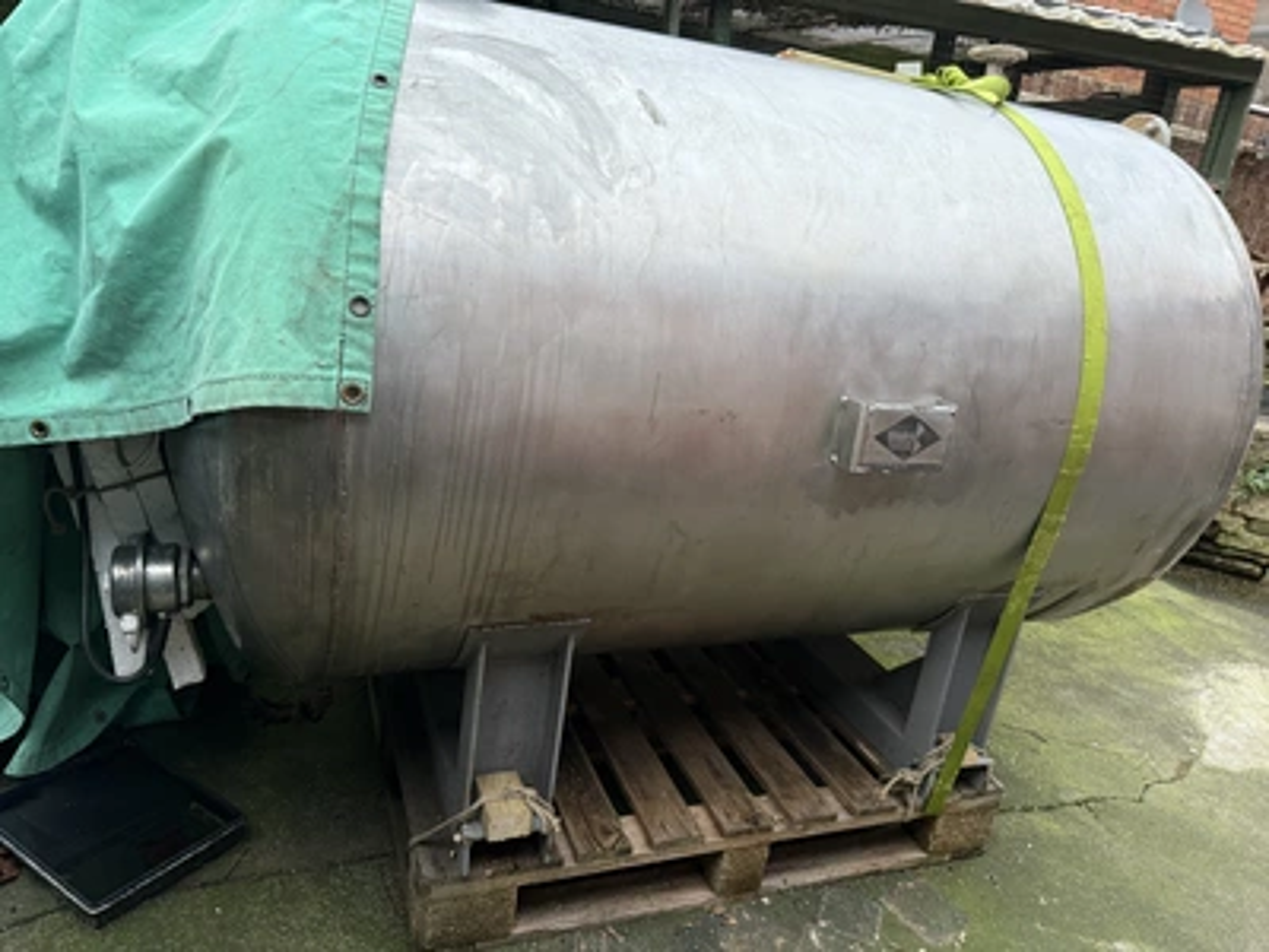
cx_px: 634
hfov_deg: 71.6
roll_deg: -5.4
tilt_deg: -17.1
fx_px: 880
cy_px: 476
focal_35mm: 24
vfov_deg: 56.8
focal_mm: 6.76
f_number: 1.78
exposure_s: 1/50
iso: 320
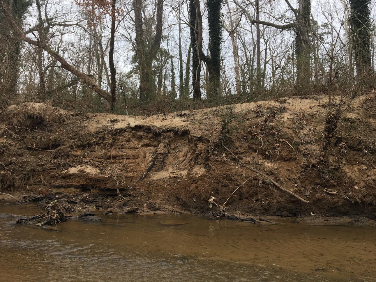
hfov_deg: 59.9
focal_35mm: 30
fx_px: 326
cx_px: 183
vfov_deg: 46.8
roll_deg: -0.3
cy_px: 137
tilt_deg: +2.7
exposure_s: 1/120
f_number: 2.2
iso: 25
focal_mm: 4.15
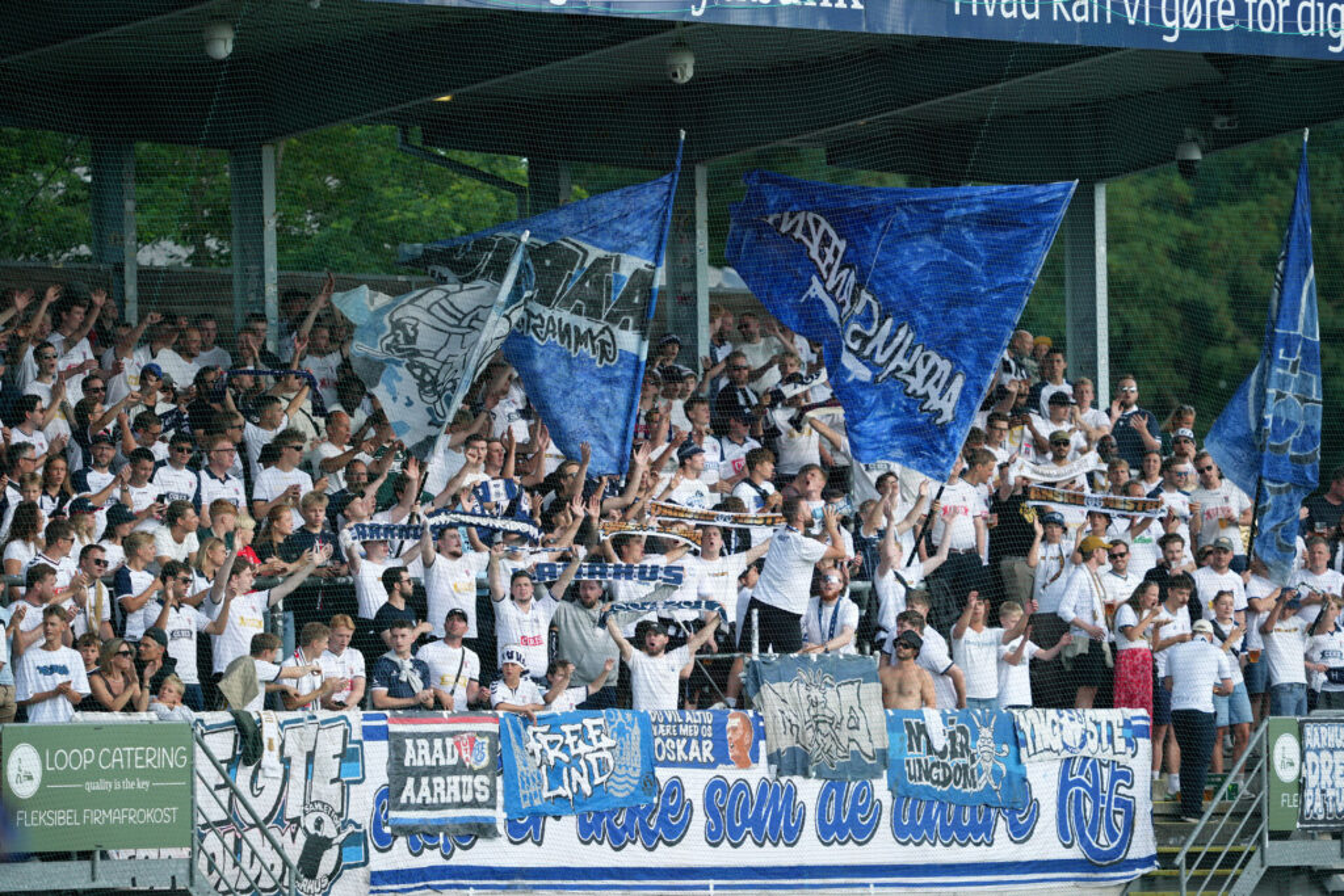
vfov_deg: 3.4
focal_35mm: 400
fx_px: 14934
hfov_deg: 5.2
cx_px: 672
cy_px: 448
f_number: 2.8
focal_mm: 400
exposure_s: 1/1600
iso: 400
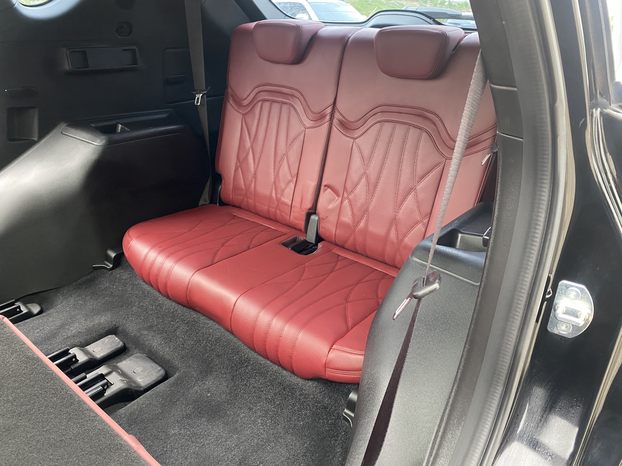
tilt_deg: -25.9
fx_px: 467
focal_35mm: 26
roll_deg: -2.6
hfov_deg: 67.3
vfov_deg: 53.1
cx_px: 311
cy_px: 233
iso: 320
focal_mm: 4.25
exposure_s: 1/60
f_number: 1.8
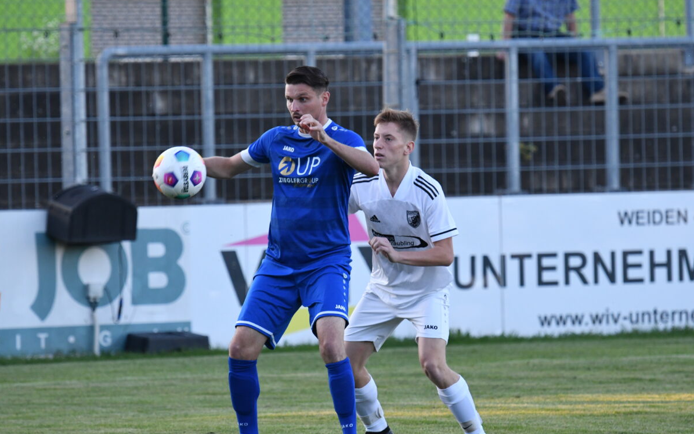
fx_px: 9285
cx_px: 346
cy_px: 215
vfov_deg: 2.7
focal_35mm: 491
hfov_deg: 4.3
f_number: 5.6
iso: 1600
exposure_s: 1/640
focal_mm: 320
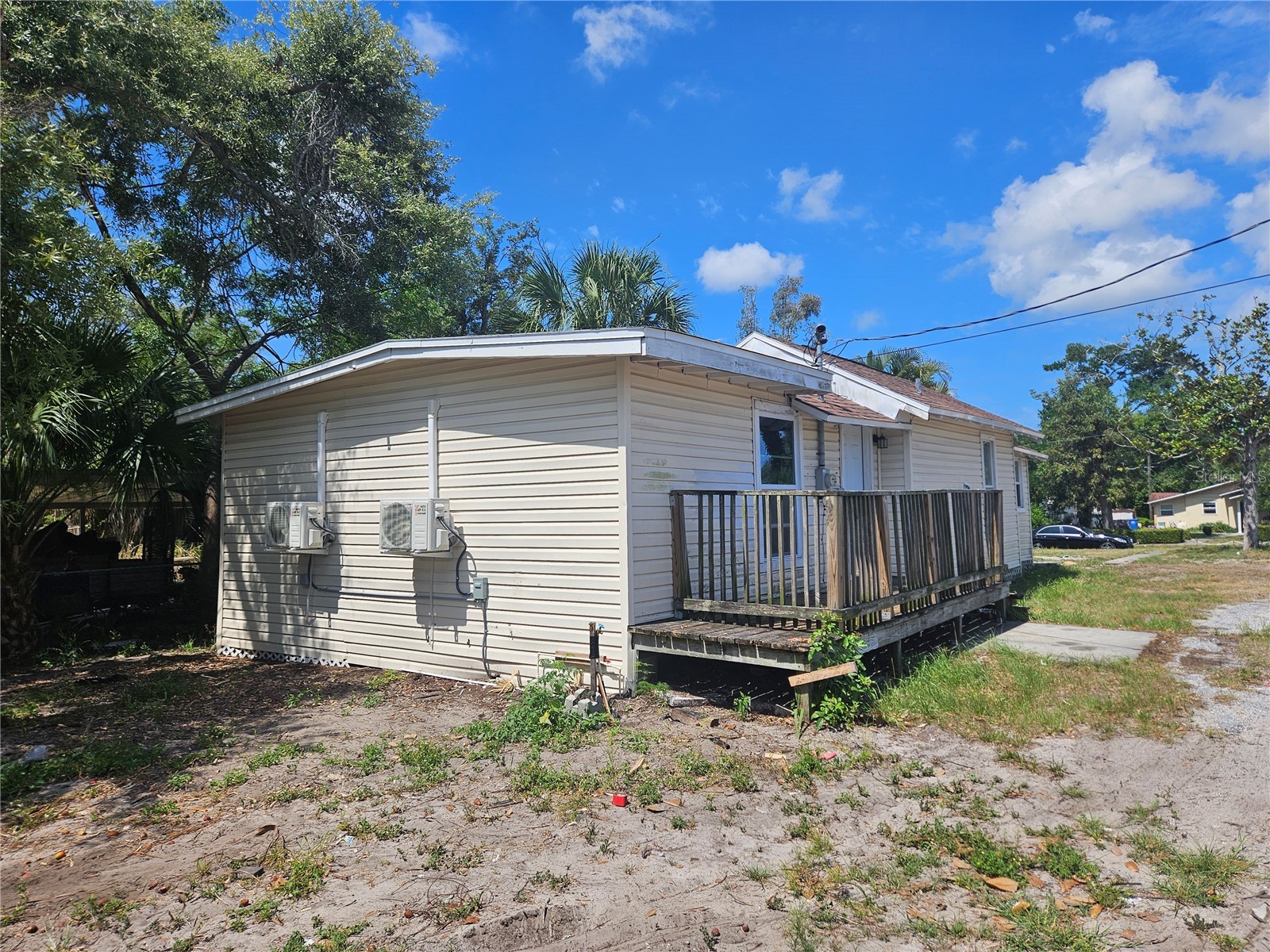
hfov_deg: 73.9
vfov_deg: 58.9
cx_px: 635
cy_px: 476
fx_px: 844
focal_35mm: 23
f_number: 1.8
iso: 25
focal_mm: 5.4
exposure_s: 1/2664
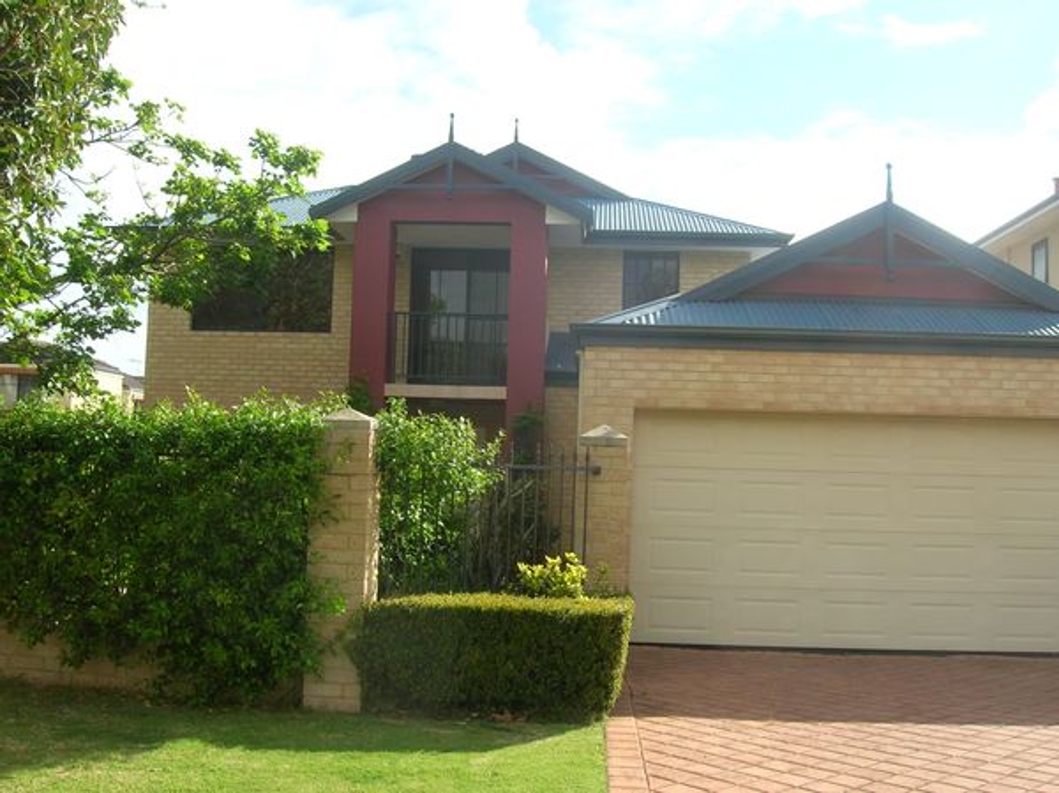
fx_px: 1039
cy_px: 396
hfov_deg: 54.0
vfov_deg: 41.7
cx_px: 530
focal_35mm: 34
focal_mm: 5.7
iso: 50
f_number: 4.9
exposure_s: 1/206
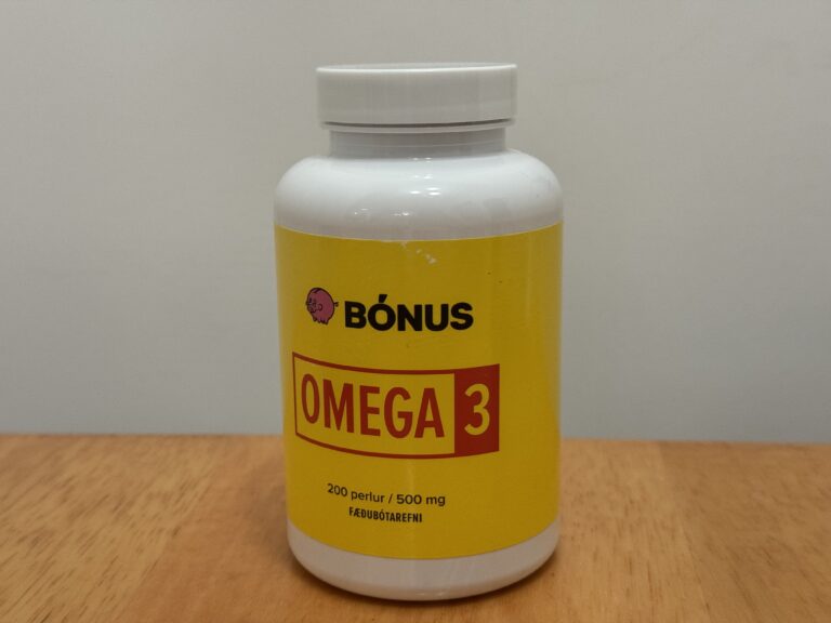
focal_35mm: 48
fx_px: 1152
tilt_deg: -12.5
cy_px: 312
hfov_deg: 39.7
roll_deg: +0.0
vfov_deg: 30.3
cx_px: 416
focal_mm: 6.76
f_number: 1.78
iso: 200
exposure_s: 1/50
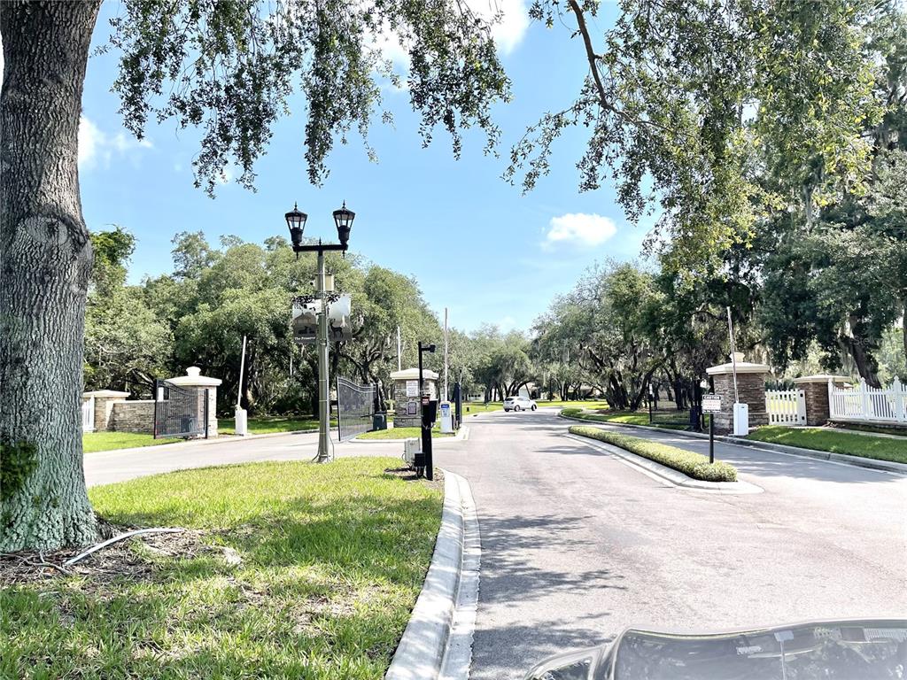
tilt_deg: +5.8
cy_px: 340
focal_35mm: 26
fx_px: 681
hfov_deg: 67.3
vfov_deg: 53.1
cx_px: 454
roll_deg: +2.3
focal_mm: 5.1
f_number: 1.6
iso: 32
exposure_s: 1/3257
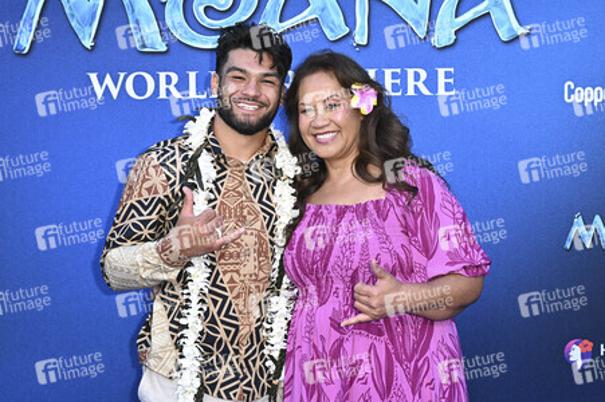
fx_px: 991
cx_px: 302
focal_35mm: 59
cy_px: 201
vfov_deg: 23.0
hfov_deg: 34.0
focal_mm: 59
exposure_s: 1/250
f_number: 6.3
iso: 1000
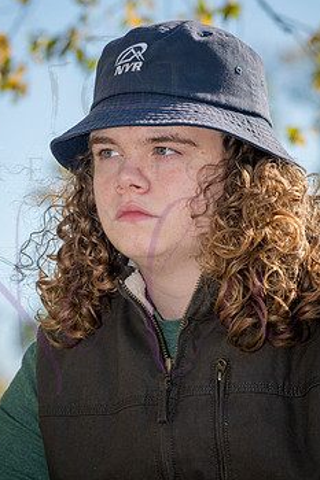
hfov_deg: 9.5
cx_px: 118
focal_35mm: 144
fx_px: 1922
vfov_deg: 14.3
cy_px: 218
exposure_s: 1/800
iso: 640
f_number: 7.1
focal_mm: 112
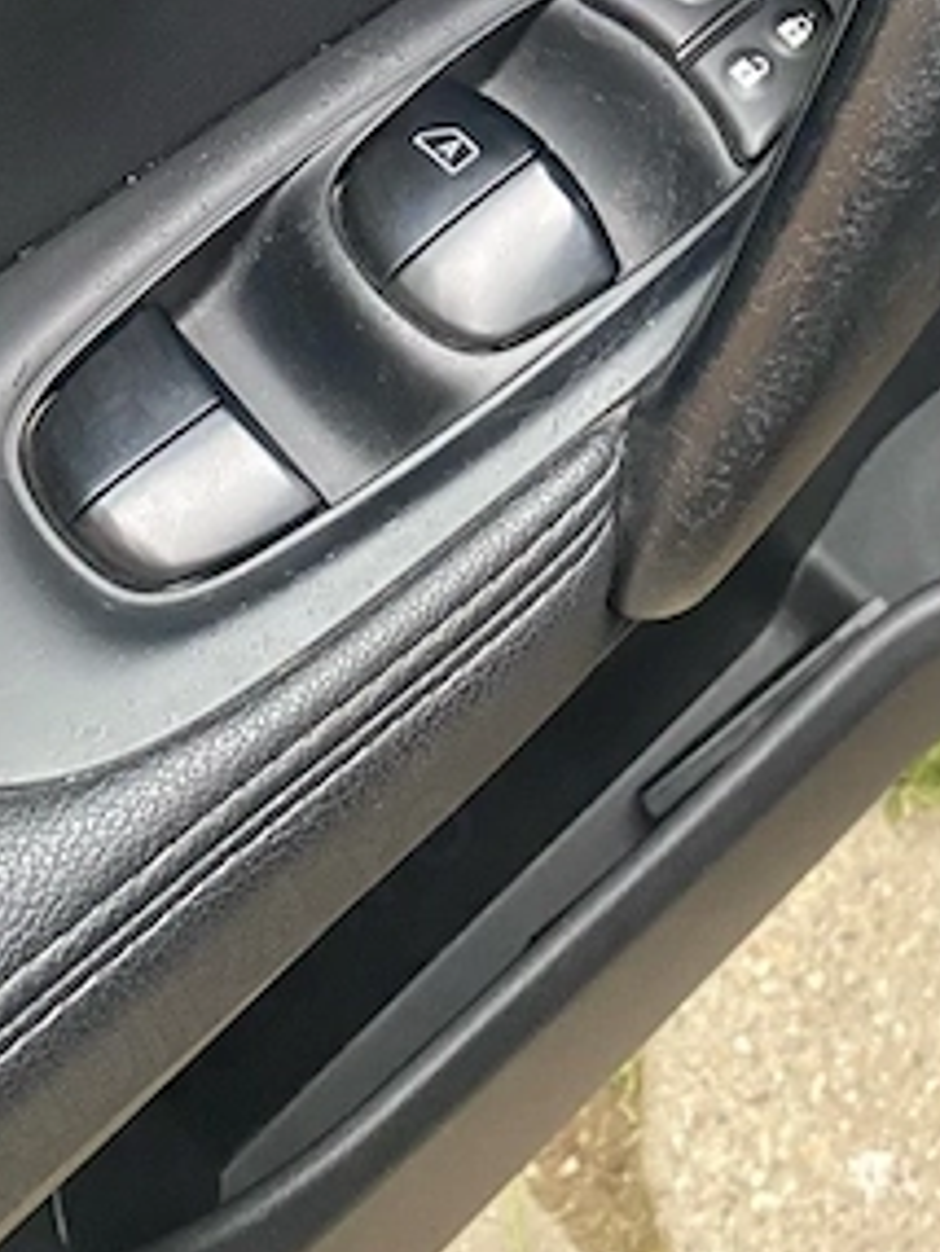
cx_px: 1050
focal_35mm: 73
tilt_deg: -53.2
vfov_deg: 24.1
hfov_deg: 19.3
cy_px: -268
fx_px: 2641
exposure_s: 1/60
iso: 500
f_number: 1.8
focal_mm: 4.25
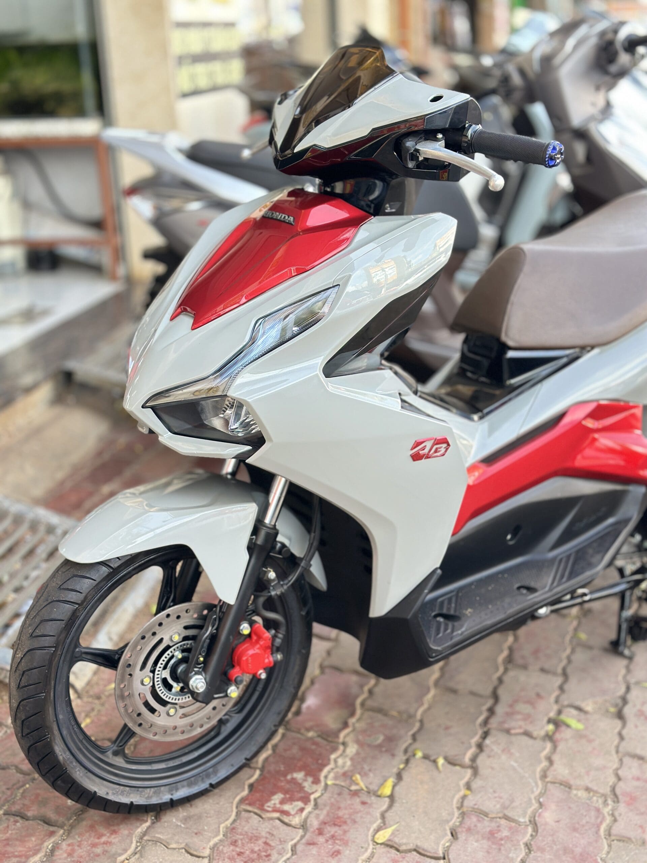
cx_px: 324
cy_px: 432
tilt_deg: -17.9
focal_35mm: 48
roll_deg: +1.3
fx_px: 1196
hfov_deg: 30.3
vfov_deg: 39.7
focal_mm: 6.86
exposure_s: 1/187
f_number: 1.78
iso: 80
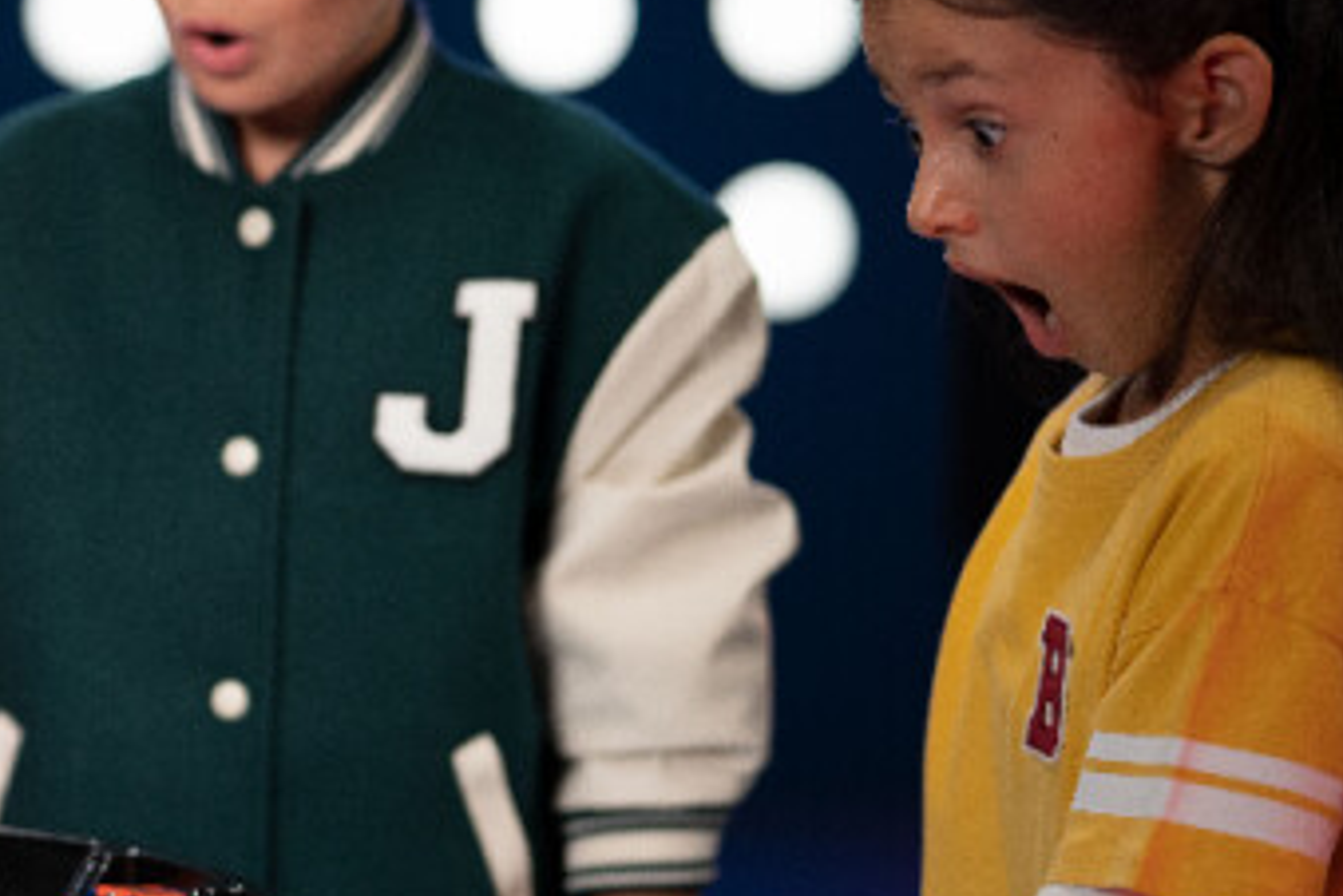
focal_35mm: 118
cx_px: -198
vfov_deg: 11.6
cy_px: 424
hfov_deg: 16.7
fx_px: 4402
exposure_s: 1/500
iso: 500
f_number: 1.6
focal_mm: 50
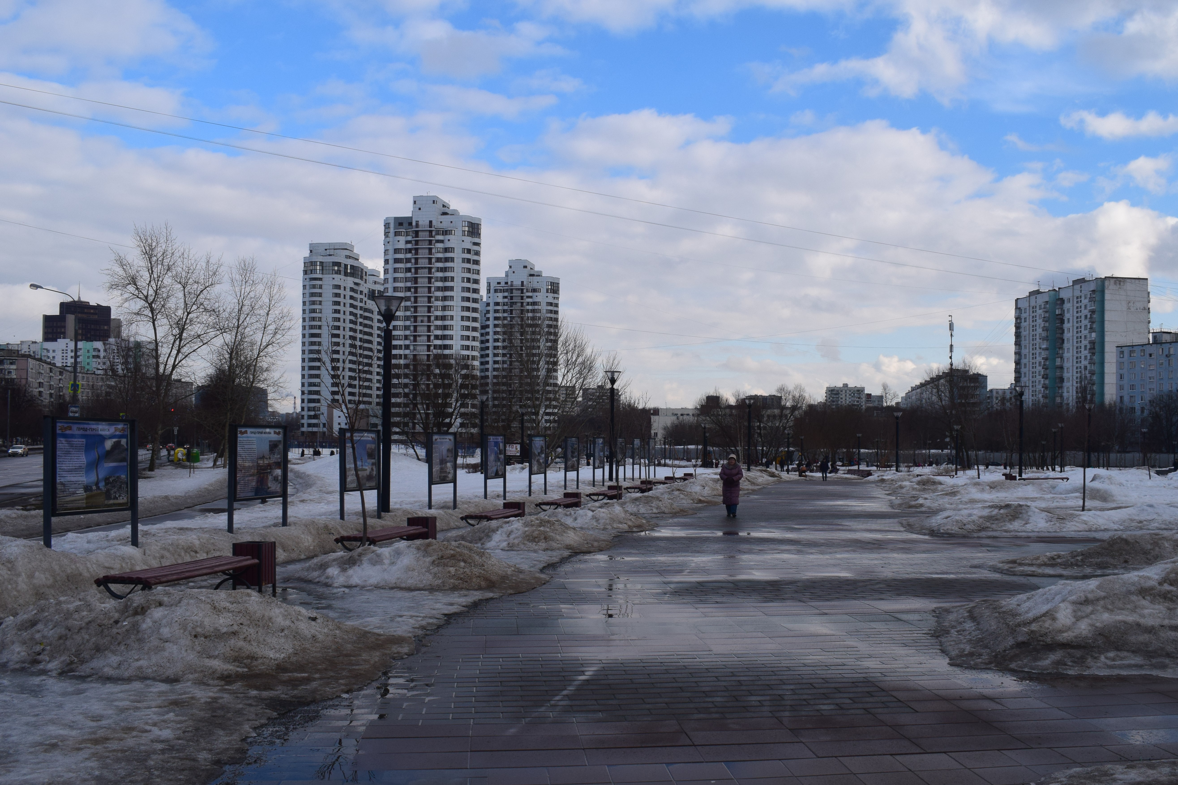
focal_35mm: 30
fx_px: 982
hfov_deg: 61.9
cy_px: 392
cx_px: 589
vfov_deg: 43.6
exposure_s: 1/500
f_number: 11
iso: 400
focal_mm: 20
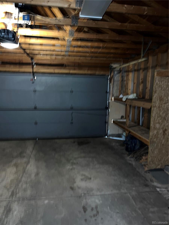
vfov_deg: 67.3
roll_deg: -0.5
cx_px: 84
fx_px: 169
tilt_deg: -8.7
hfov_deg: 53.1
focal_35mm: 26
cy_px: 112
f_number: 1.5
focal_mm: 5.7
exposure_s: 1/4
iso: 250
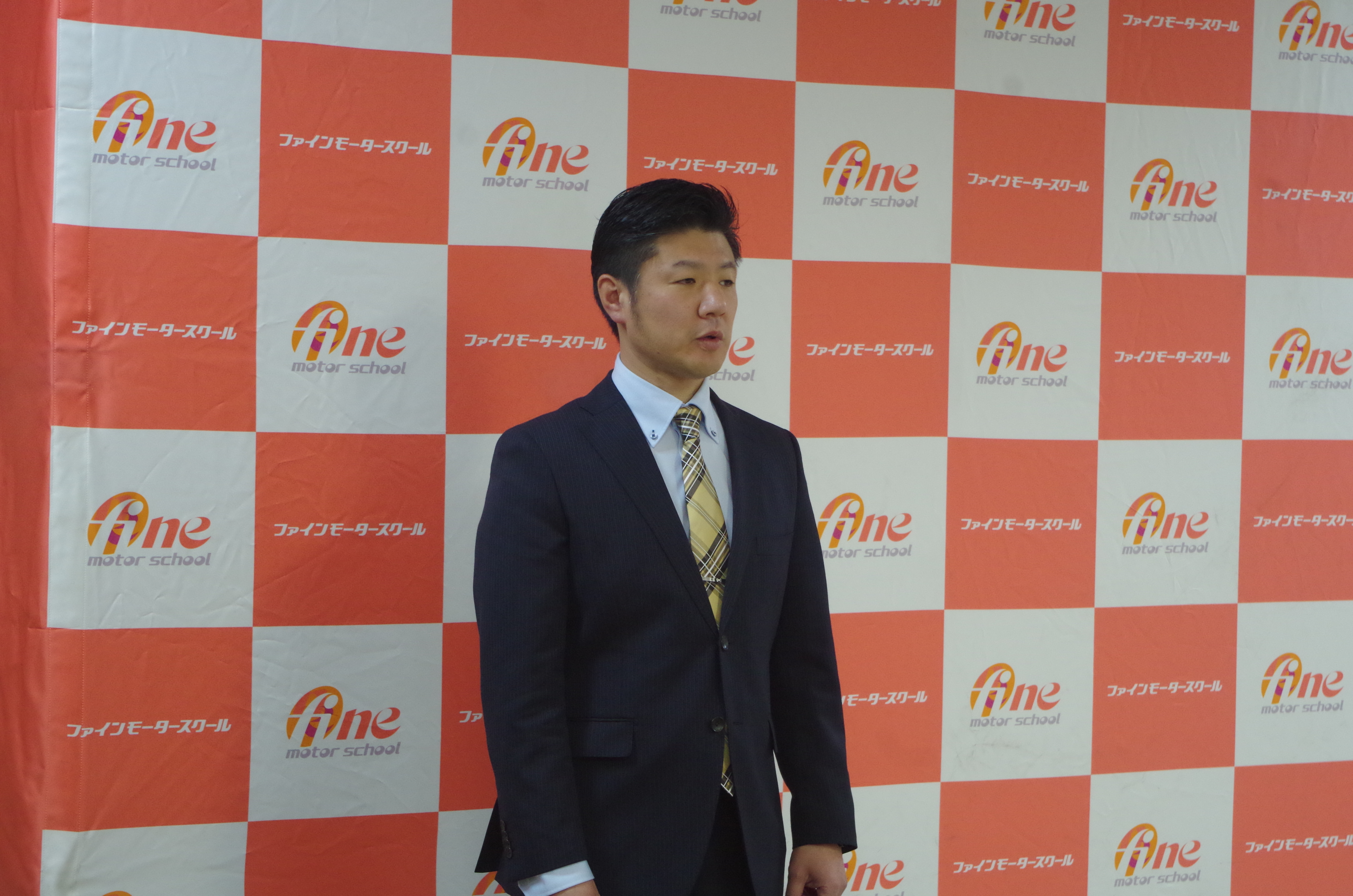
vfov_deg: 16.6
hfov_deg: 24.8
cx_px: 676
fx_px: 3075
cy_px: 448
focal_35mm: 82
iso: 1600
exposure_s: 1/40
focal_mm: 55
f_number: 5.6
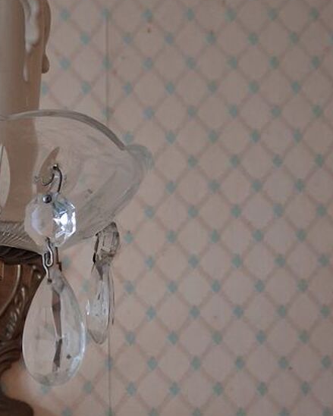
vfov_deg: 29.1
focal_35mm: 64
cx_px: 33
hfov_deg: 23.2
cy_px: 312
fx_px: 789
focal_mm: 4
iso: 320
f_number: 1.8
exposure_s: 1/50
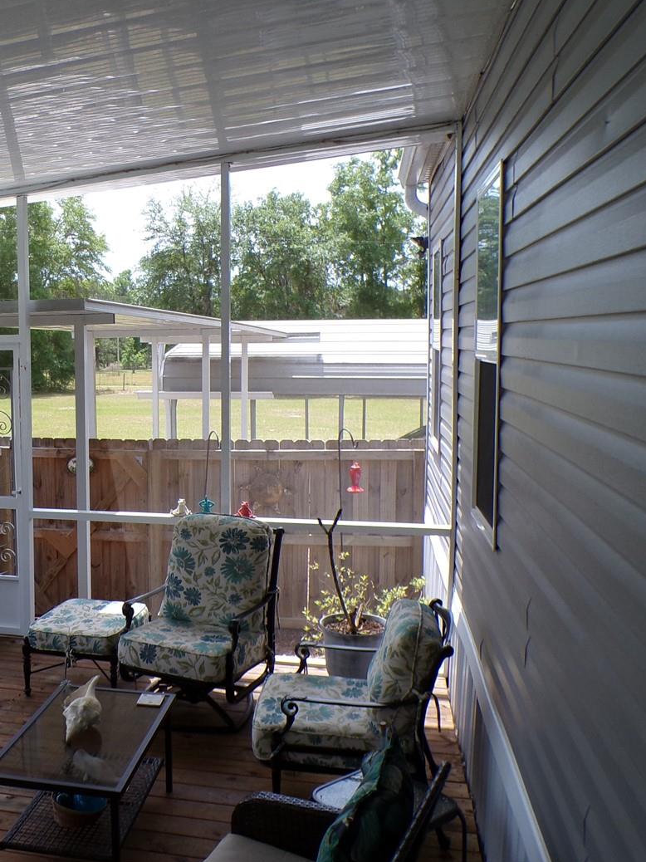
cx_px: 146
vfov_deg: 50.1
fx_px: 921
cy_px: 399
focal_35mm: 37
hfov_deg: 37.5
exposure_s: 1/340
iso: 100
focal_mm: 4.3
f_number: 3
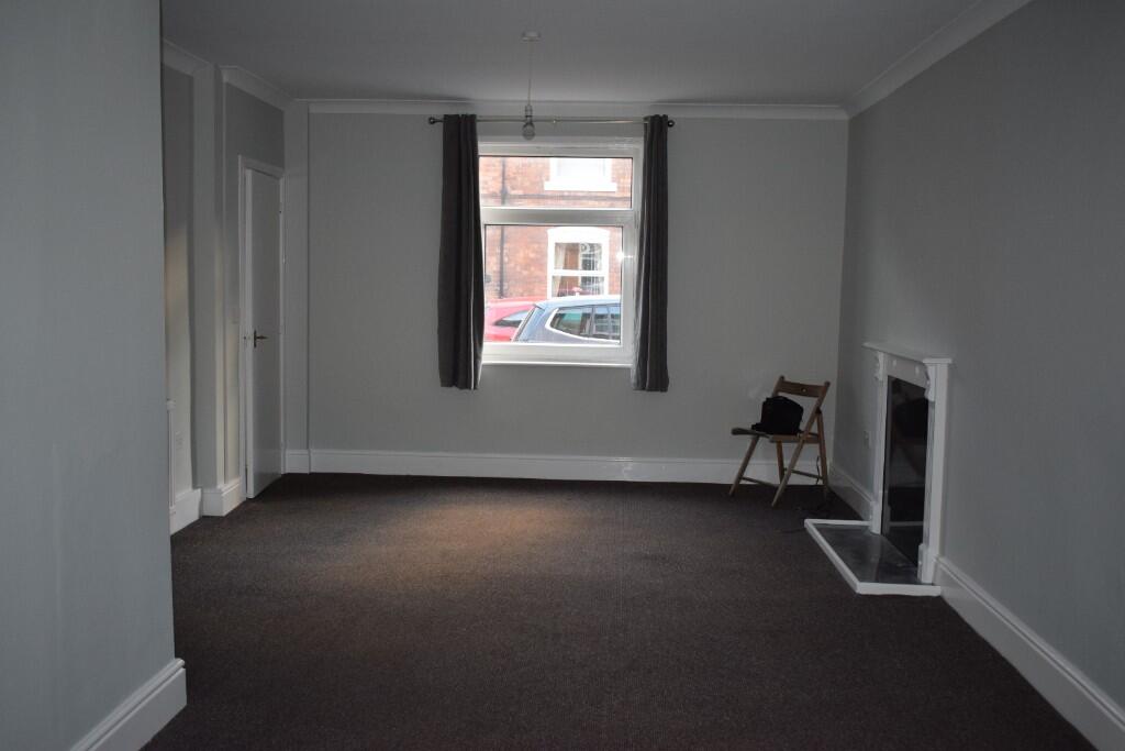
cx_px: 562
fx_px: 1125
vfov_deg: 36.9
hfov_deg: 53.1
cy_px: 376
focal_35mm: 36
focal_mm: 24
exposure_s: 1/60
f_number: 3.8
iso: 900
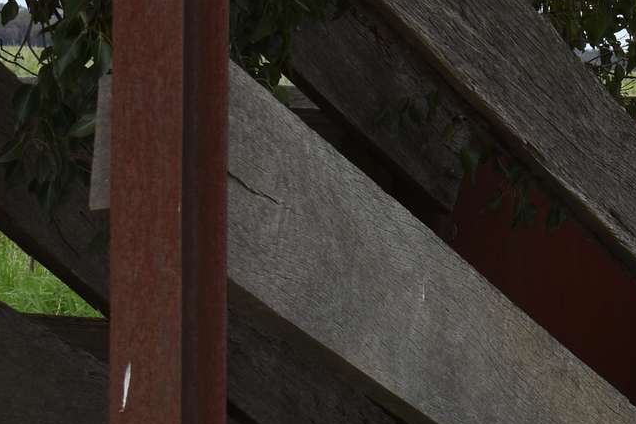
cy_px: 13
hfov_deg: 12.7
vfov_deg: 8.9
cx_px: 918
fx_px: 2720
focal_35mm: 154
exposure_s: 1/200
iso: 100
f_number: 9
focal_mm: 34
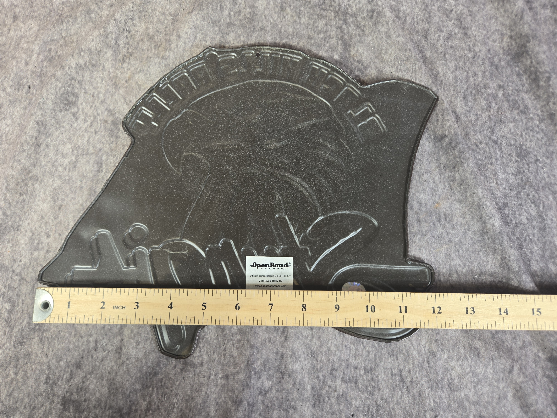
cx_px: 278
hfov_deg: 73.9
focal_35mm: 23
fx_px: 370
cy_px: 209
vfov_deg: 58.9
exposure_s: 1/120
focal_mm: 5.4
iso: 50
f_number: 1.8
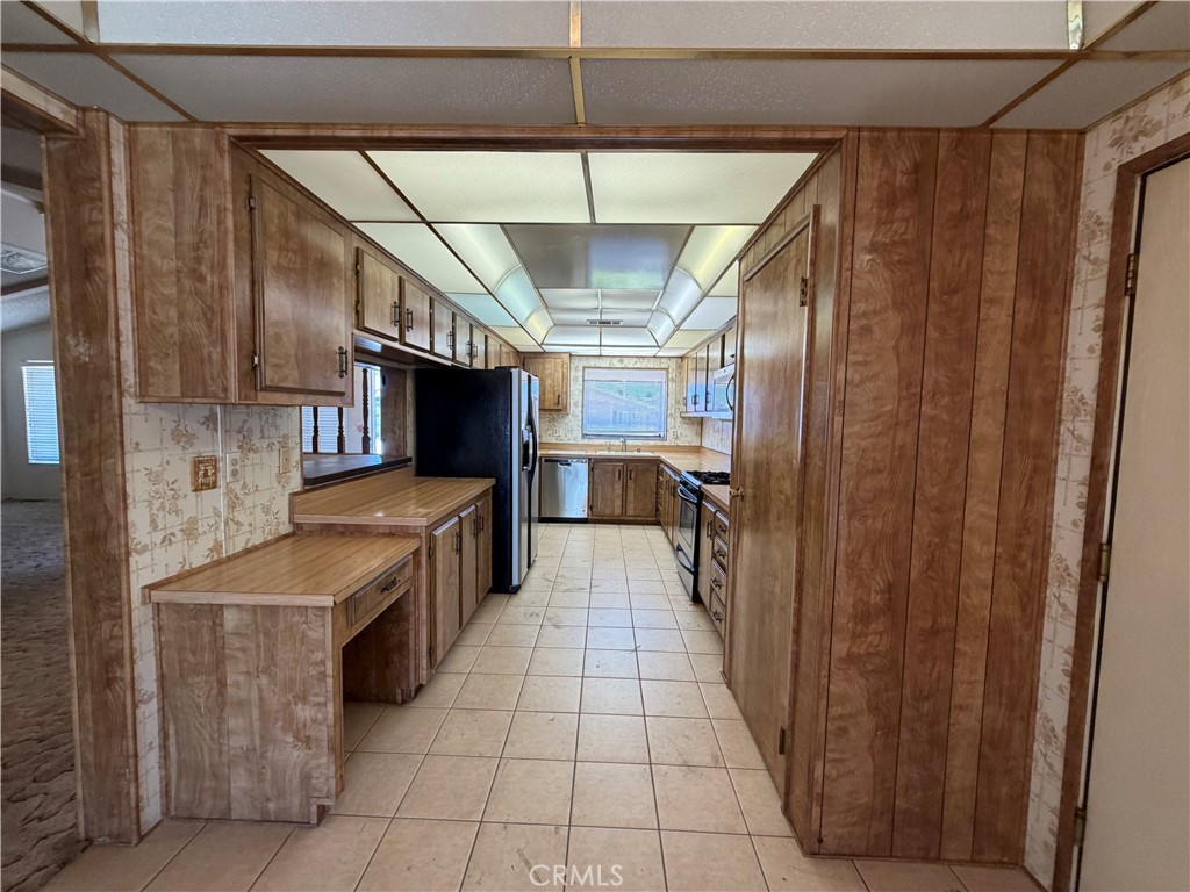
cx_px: 595
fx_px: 481
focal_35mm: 14
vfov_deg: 85.7
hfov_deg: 102.1
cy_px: 446
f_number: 2.2
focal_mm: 2.22
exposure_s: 1/120
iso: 320
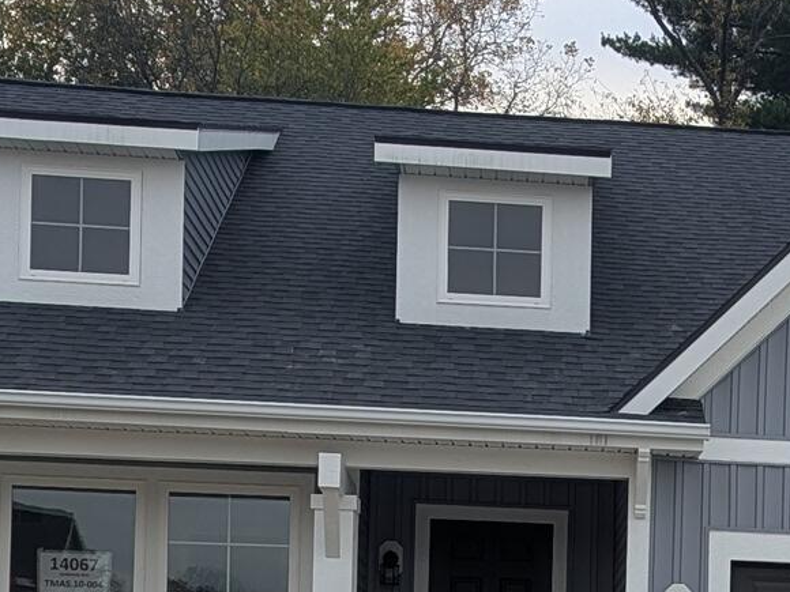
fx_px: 2419
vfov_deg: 13.5
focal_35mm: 106
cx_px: 915
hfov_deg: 17.8
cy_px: 744
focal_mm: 6.81
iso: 44
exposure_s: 1/210
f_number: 1.85
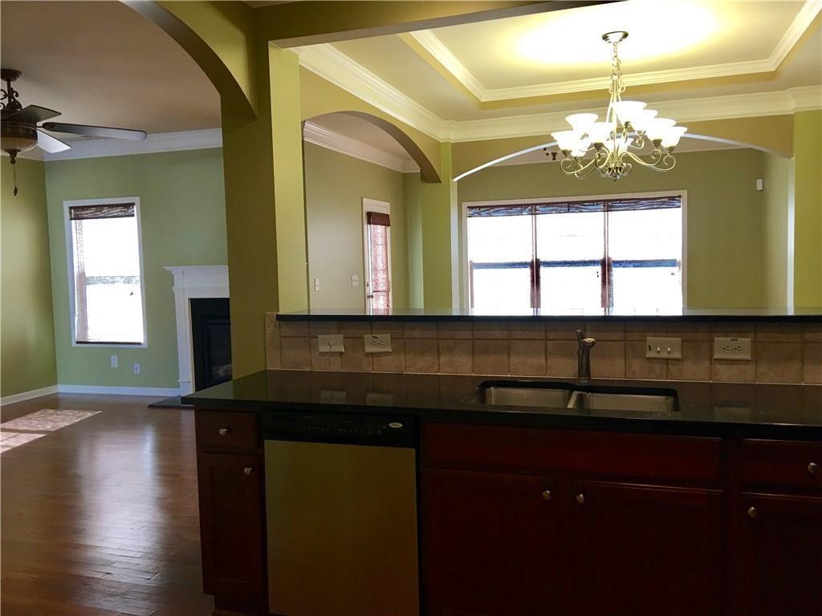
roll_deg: +1.6
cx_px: 411
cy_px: 308
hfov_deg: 61.7
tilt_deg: -3.3
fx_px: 689
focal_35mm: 29
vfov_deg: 48.2
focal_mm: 4.15
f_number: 2.2
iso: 32
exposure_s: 1/15
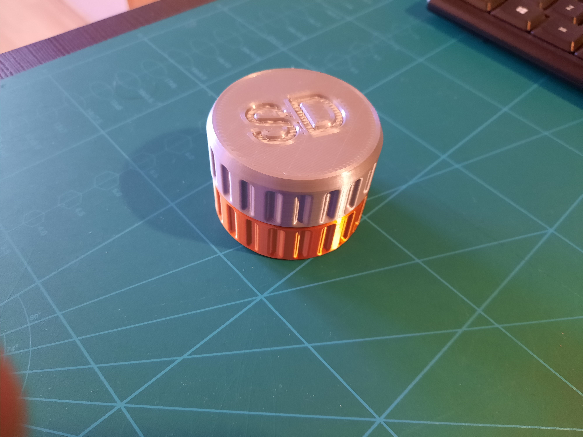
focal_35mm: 25
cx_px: 292
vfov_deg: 54.9
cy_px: 218
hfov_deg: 69.4
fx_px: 421
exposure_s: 1/25
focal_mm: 4.6
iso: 400
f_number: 2
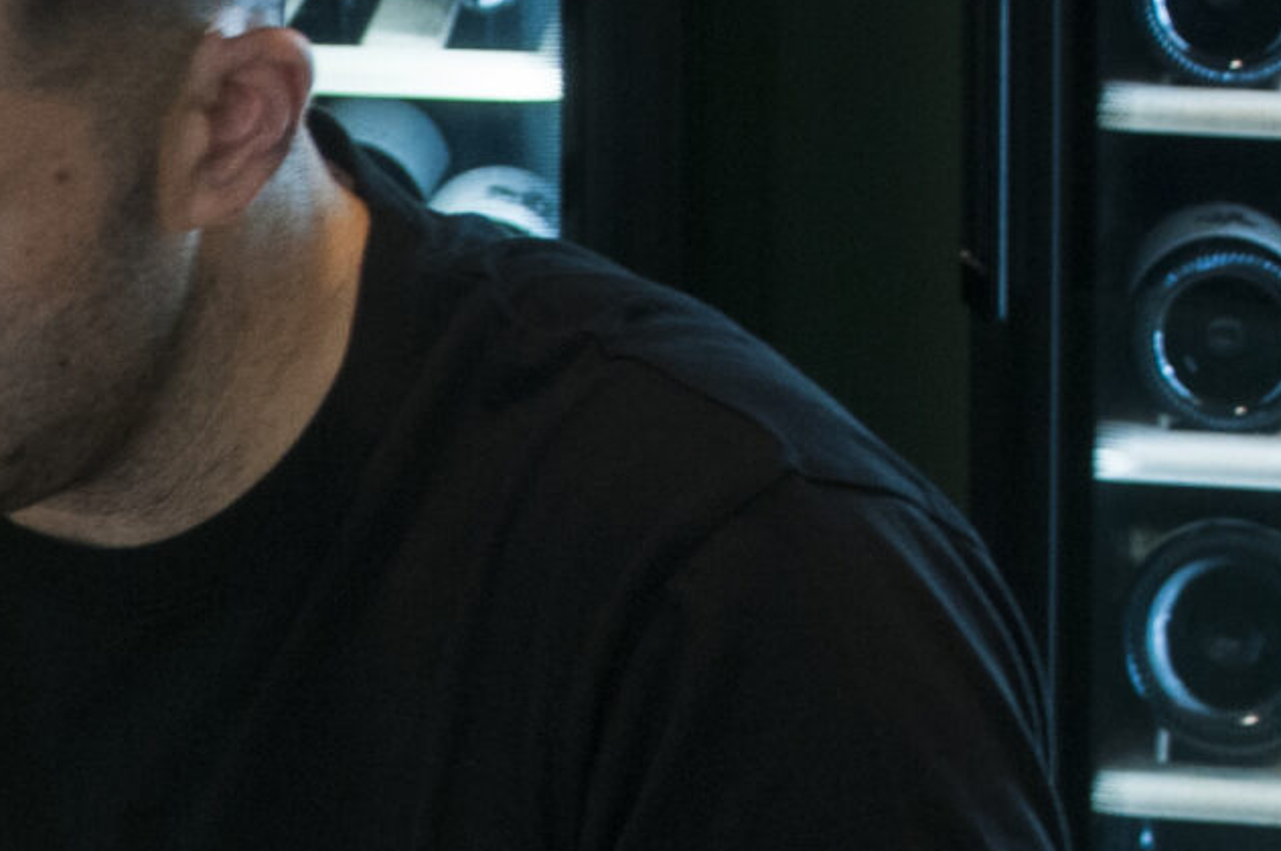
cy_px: 1226
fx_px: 6043
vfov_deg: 7.9
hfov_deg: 11.3
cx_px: -995
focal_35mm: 170
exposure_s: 1/15
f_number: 4
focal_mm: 28
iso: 400
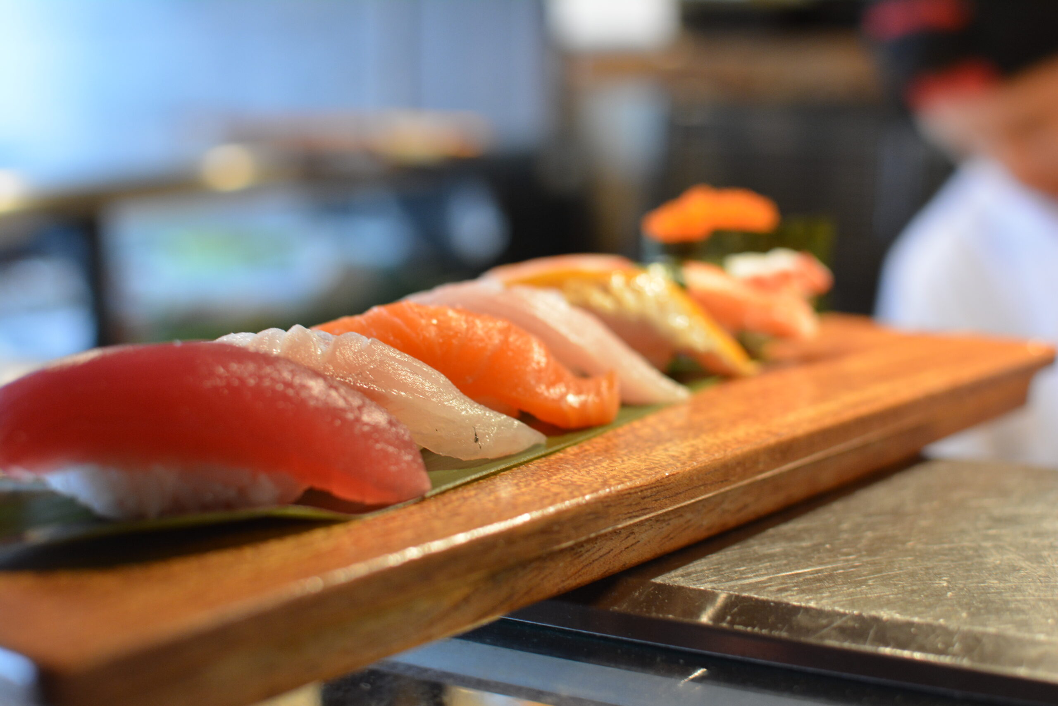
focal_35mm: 52
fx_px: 1543
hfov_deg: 37.8
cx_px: 529
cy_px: 353
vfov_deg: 25.8
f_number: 3.2
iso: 800
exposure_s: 1/40
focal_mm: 35
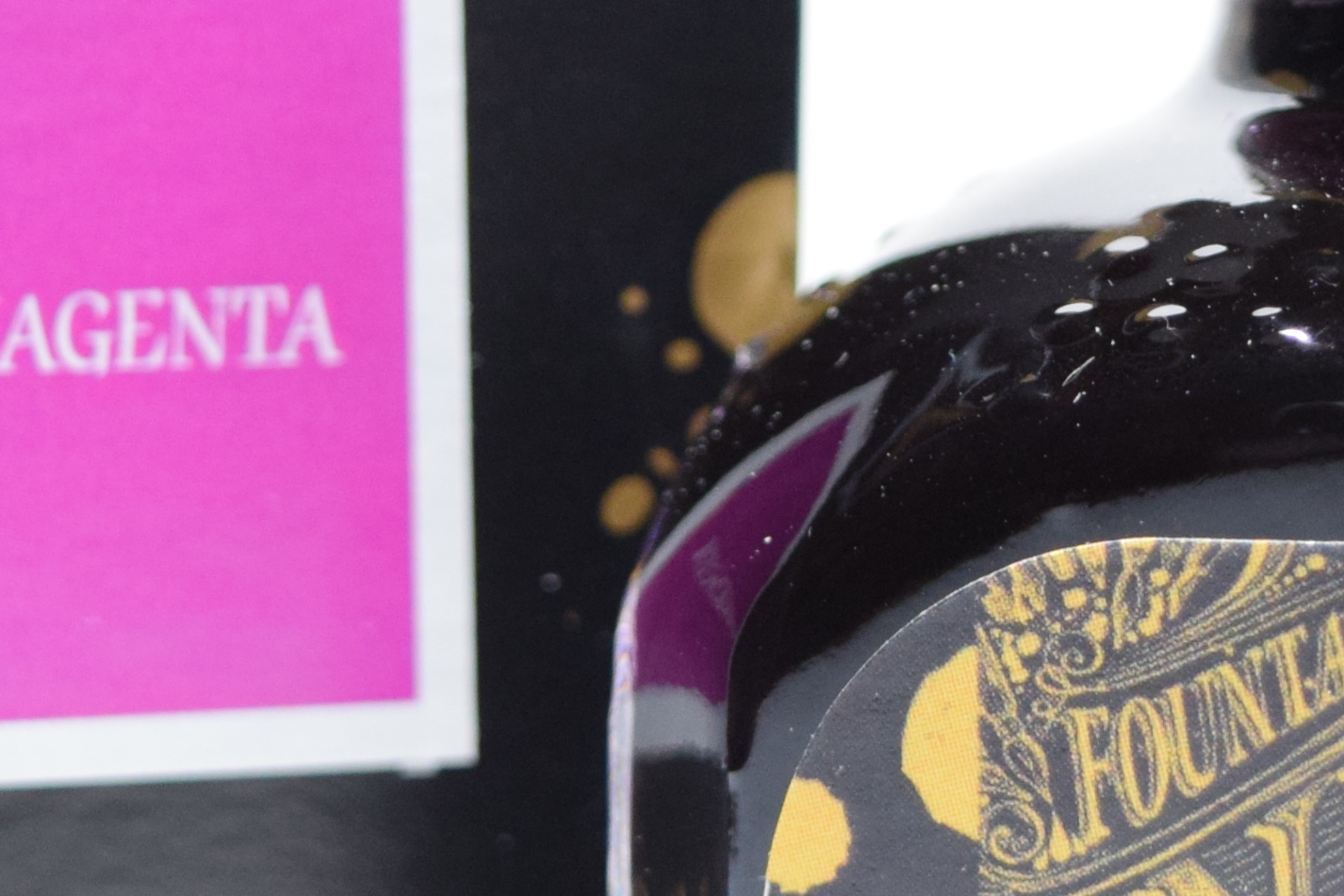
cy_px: 436
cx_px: 1007
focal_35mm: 202
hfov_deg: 10.2
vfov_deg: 6.8
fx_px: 7539
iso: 640
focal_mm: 32
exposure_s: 1/60
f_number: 4.5
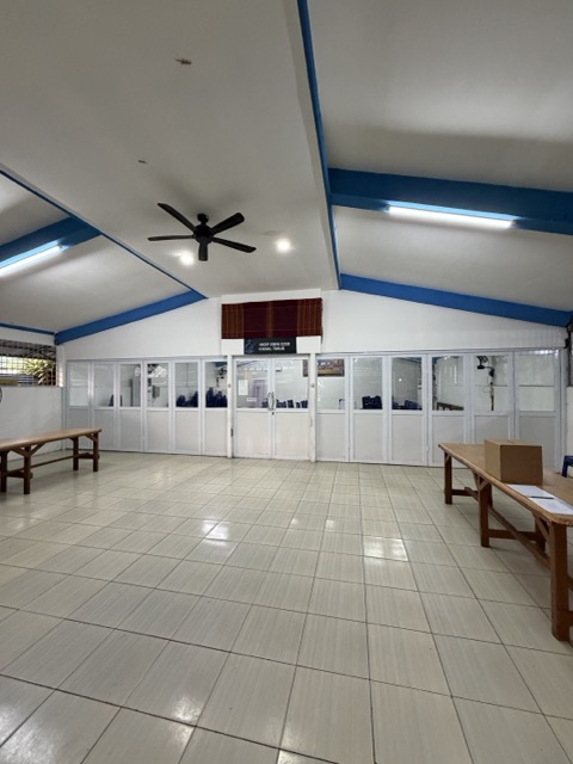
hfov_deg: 85.7
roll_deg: +0.2
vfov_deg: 102.1
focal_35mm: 14
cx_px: 286
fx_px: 309
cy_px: 382
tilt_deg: +2.8
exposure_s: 1/50
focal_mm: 2.22
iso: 400
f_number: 2.2
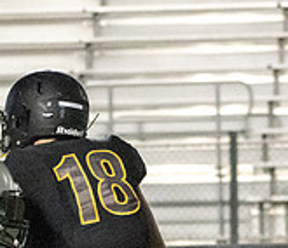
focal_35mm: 759
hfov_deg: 2.5
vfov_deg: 2.1
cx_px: -122
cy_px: 305
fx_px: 6665
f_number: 5.6
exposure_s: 1/1000
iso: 20000
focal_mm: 130
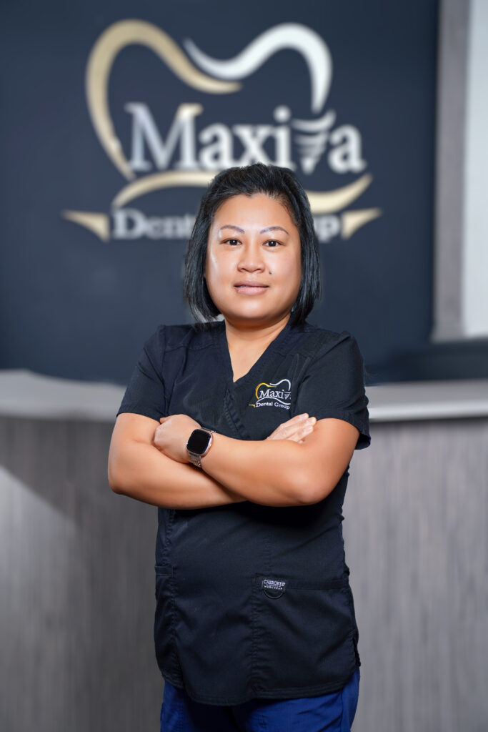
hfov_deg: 21.2
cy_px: 366
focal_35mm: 64
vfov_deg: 31.4
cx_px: 244
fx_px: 1301
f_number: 5
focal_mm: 64
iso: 100
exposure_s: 1/125
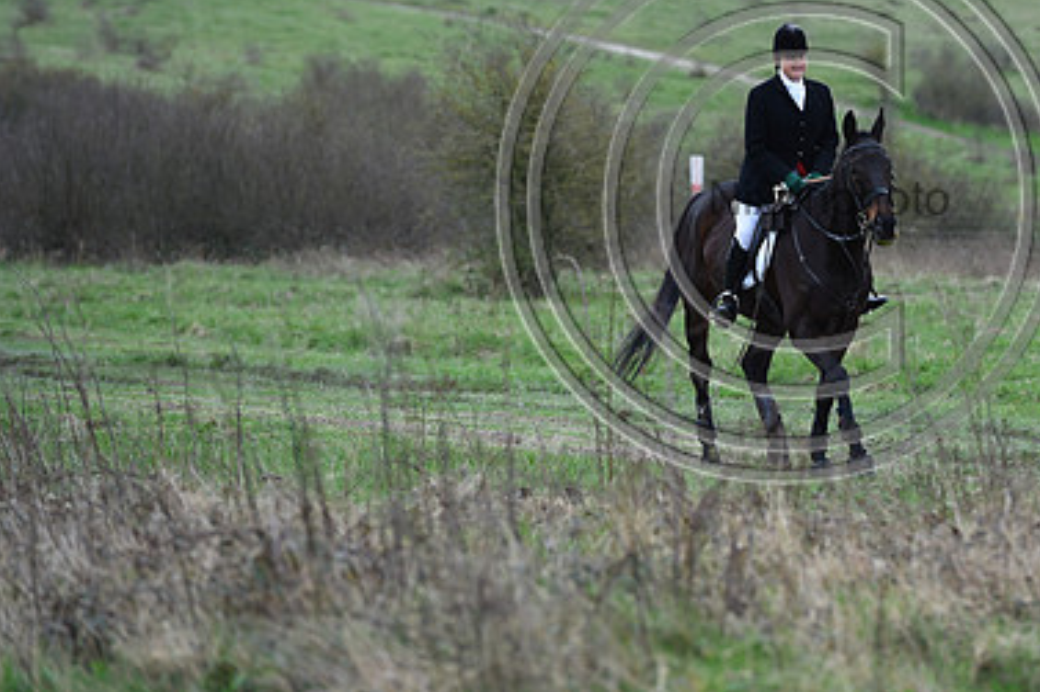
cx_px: 750
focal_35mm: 308
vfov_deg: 4.5
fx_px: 8893
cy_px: 163
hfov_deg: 6.7
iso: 320
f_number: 4.5
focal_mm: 200
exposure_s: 1/800
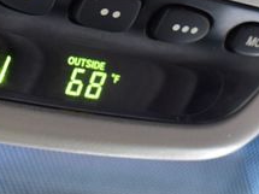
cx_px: 159
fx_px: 803
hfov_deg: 18.3
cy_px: -43
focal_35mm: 107
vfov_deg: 13.4
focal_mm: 25
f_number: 6.3
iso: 500
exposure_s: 1/15
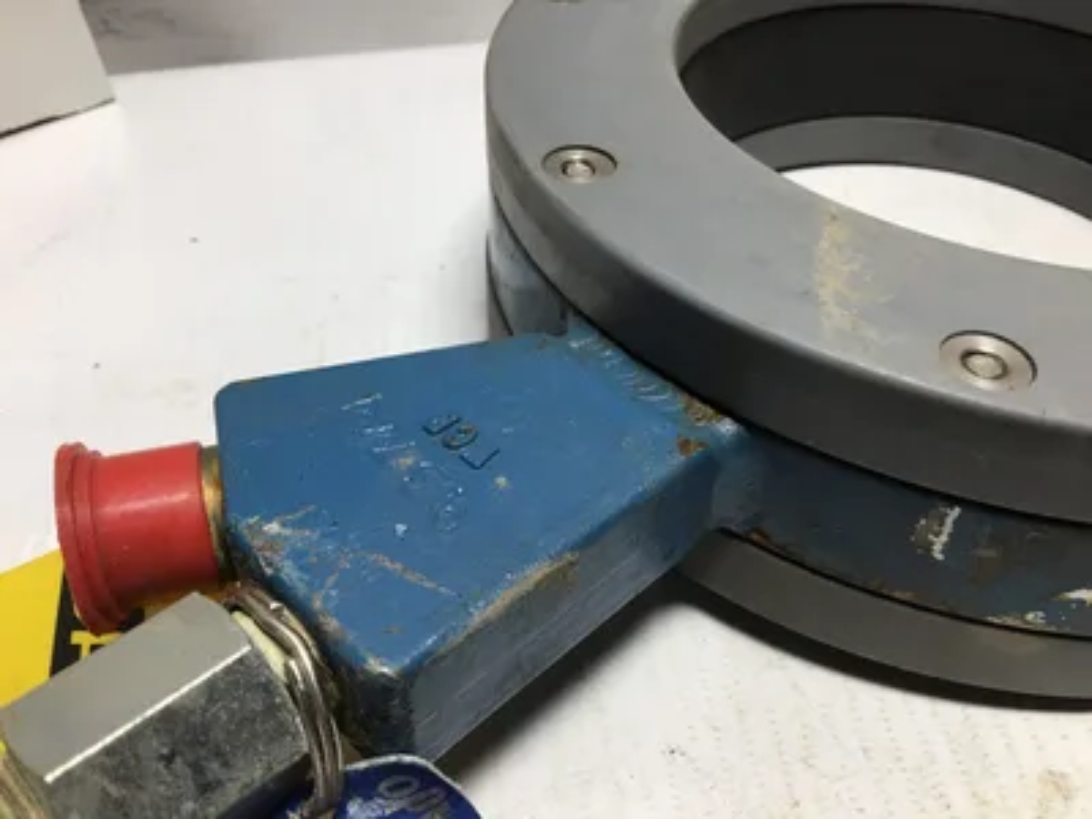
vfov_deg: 45.4
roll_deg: +0.3
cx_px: 546
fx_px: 978
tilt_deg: -43.8
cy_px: 410
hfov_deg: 58.4
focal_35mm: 31
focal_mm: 3.3
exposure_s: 1/120
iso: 32
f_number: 2.4
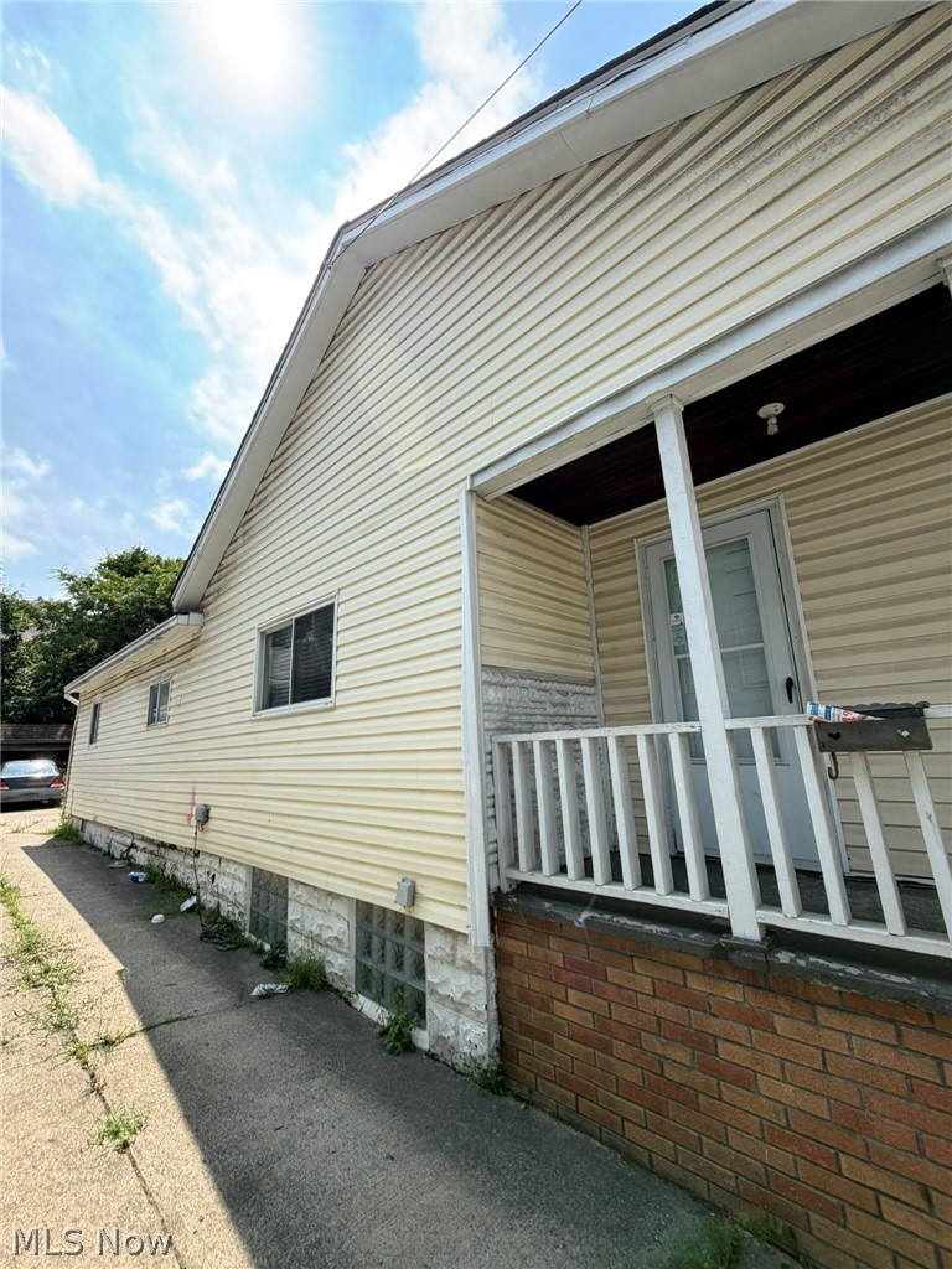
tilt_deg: +14.2
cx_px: 476
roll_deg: +2.9
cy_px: 634
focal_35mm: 14
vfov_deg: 102.1
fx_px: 513
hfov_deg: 85.7
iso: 50
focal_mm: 2.22
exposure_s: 1/381
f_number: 2.2
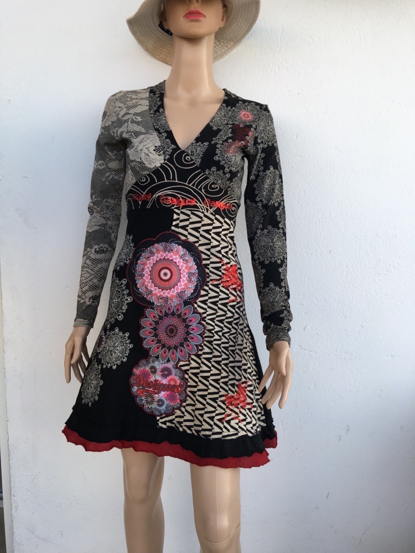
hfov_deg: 48.2
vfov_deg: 61.7
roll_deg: -2.5
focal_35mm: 29
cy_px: 276
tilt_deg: -10.7
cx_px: 208
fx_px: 464
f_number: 2.2
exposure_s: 1/100
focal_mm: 4.15
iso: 25
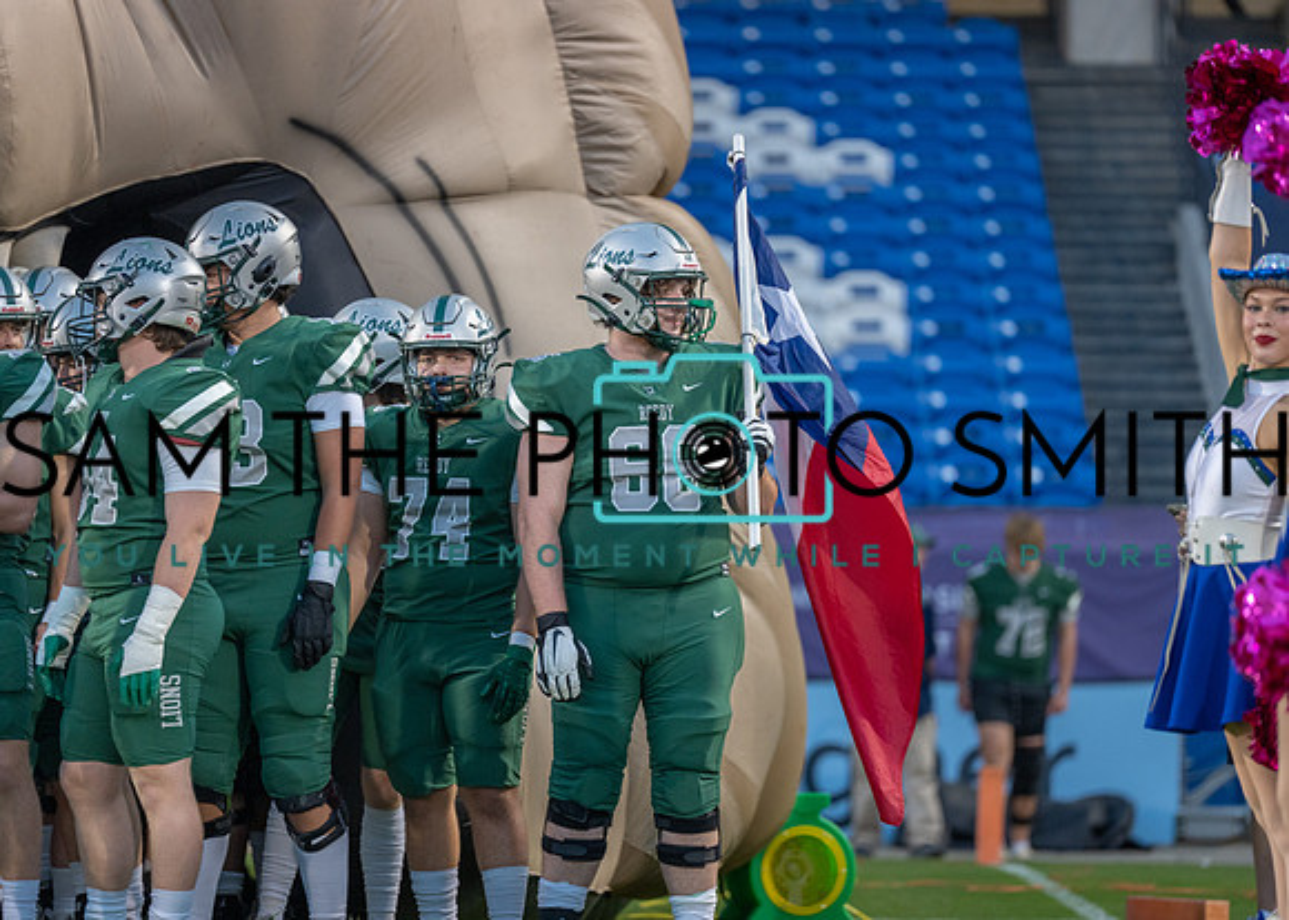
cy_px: 460
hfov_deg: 9.6
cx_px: 644
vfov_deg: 6.9
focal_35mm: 210
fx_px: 7670
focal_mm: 200
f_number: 2.8
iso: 2000
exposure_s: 1/1000
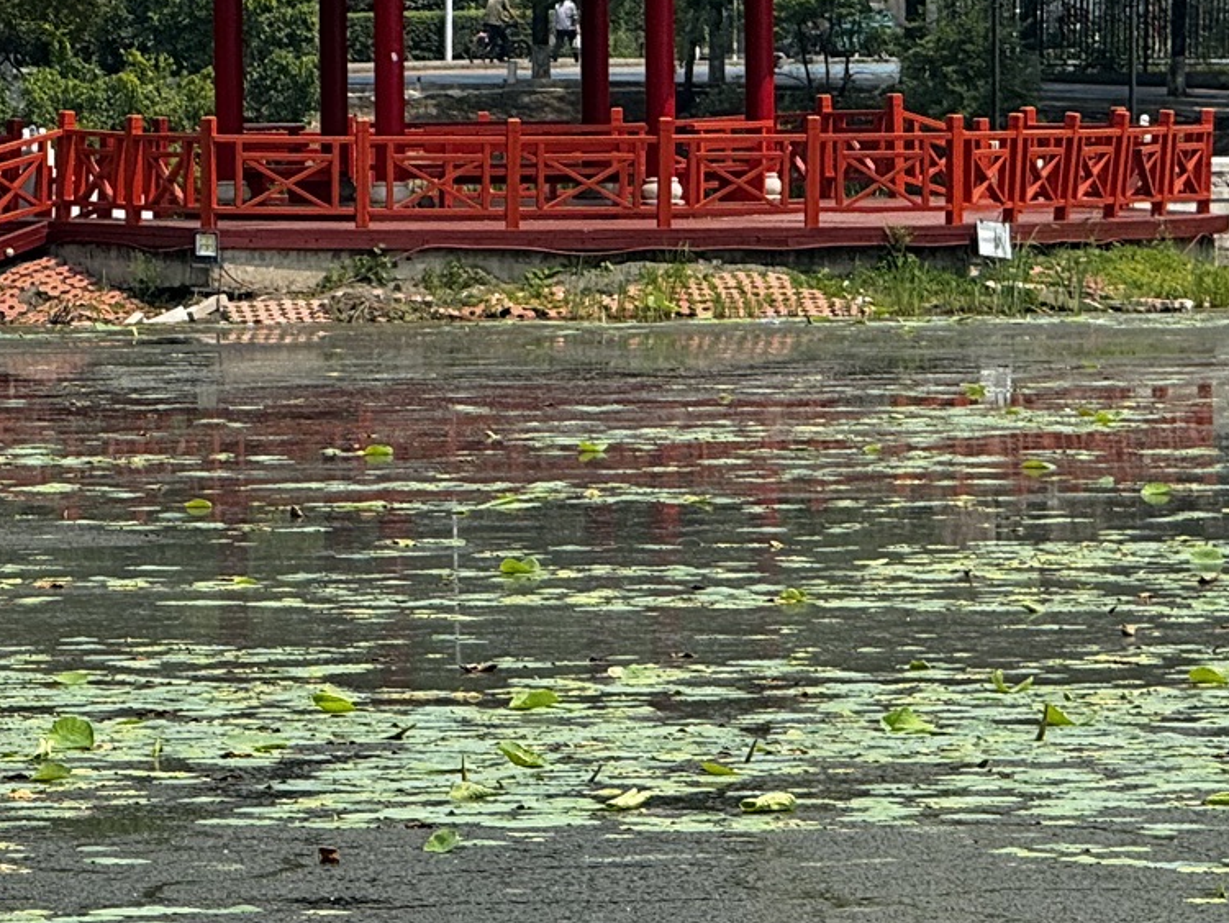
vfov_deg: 4.6
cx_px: 20
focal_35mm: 320
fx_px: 11365
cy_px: 526
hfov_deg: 6.2
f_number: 2.8
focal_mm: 15.66
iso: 50
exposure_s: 1/1167
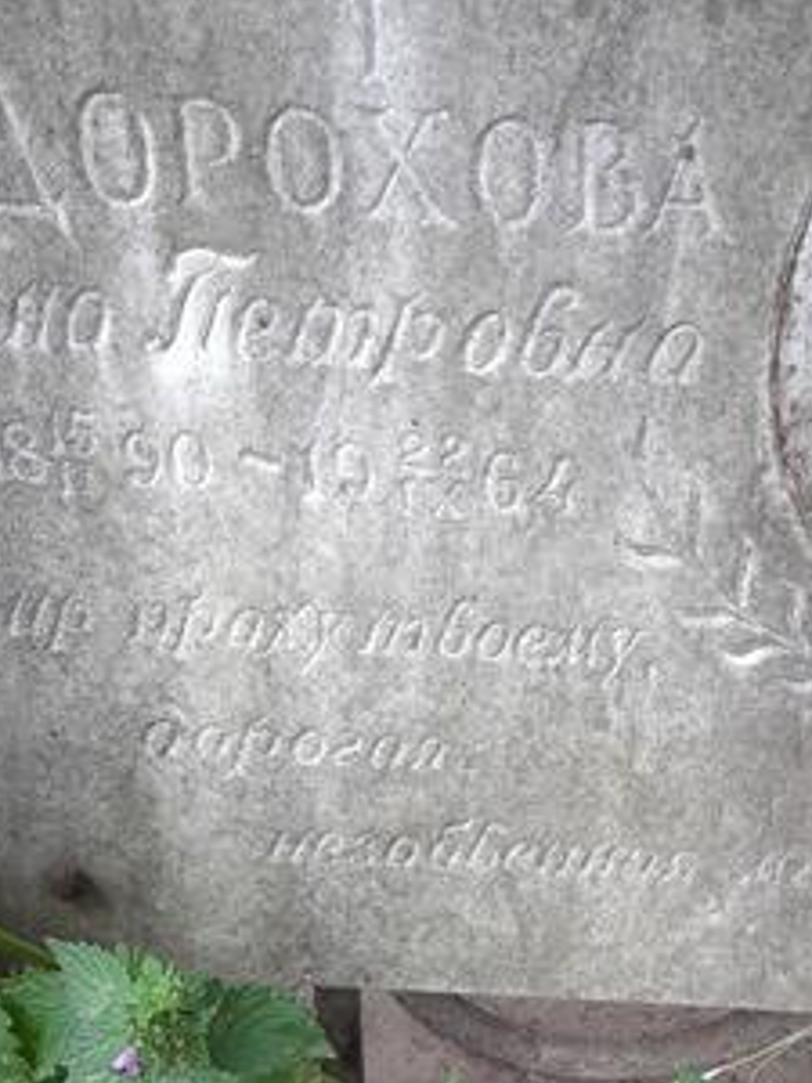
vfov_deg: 37.1
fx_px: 1564
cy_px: 841
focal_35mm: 50
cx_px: 617
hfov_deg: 28.6
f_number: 2
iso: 50
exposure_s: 1/50
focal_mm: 4.6
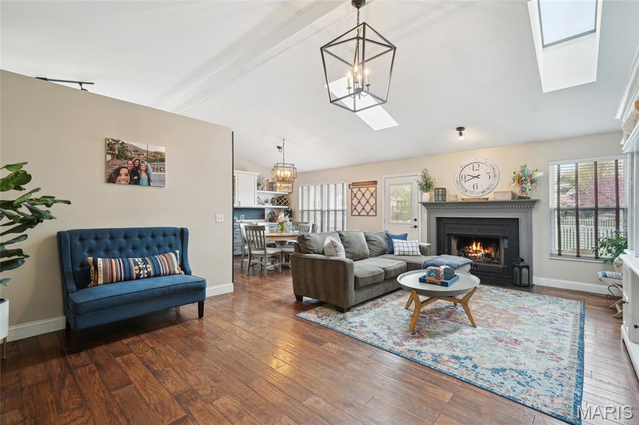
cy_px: 212
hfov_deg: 100.4
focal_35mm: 15
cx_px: 320
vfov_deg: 77.2
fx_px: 266
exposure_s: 1/8
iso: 400
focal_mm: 15
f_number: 8
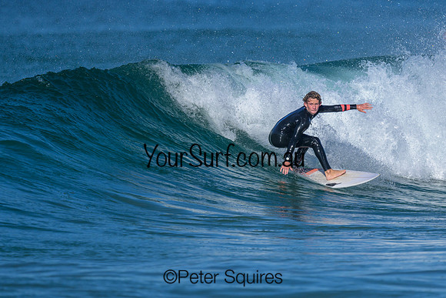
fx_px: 13637
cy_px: 121
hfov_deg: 1.9
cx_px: 267
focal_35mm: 1101
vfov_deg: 1.3
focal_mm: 800
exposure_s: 1/2000
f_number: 6.3
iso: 200
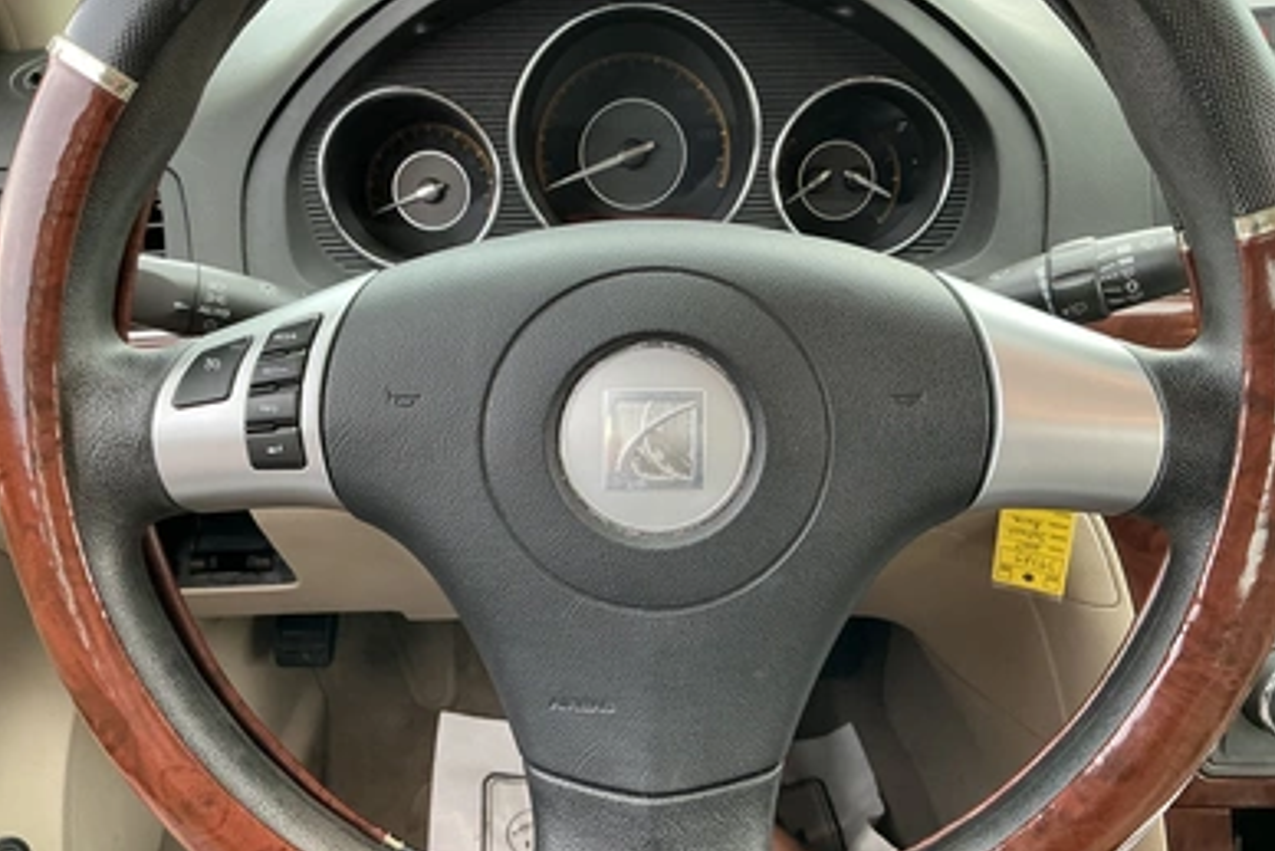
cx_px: 624
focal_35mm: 30
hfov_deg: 61.9
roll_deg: +2.8
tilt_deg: -27.7
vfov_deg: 43.6
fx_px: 1063
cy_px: 437
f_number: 1.8
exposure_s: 1/60
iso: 80
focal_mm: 3
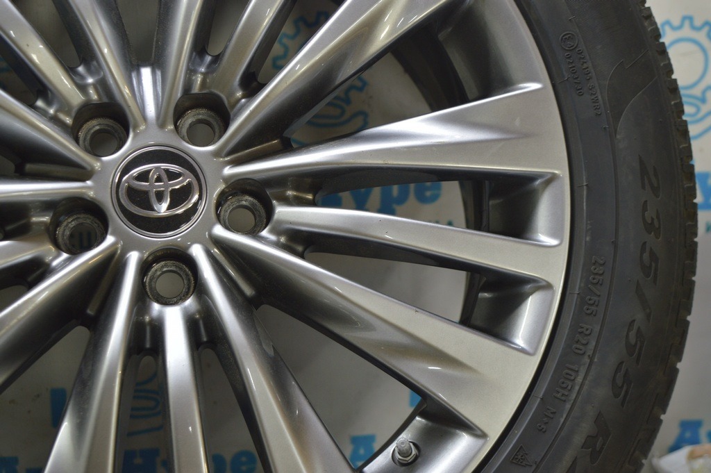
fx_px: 1243
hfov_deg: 31.9
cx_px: 356
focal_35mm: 63
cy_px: 236
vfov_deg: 21.5
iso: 400
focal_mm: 42
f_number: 5.6
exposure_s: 1/20
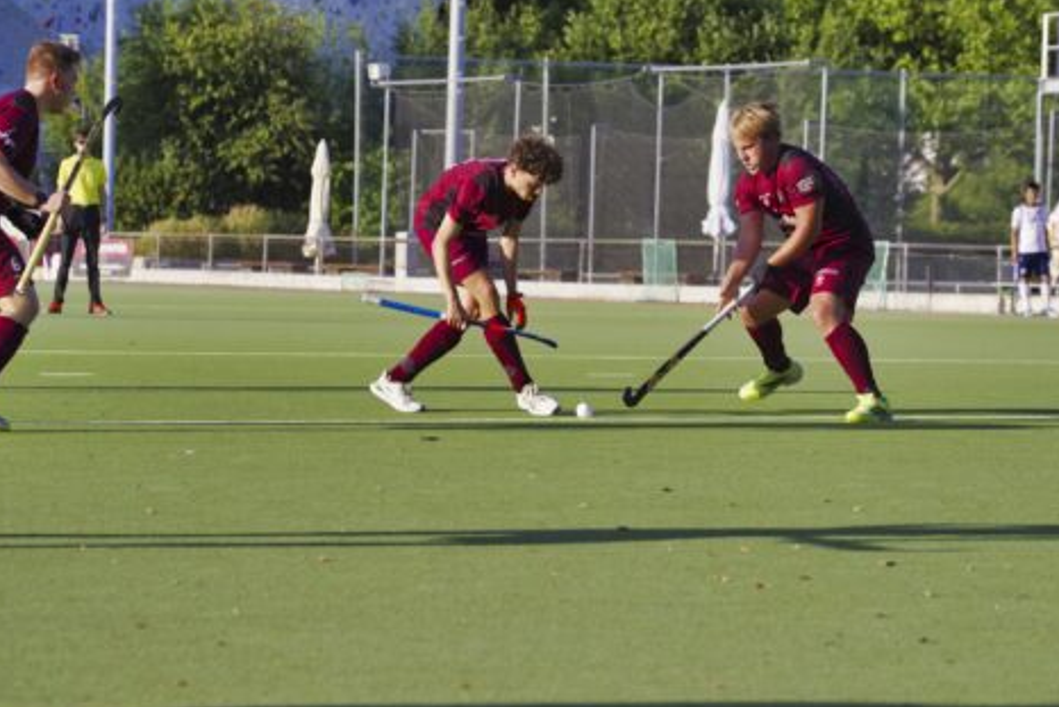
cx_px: 509
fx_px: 4737
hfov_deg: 12.8
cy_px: 355
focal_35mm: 161
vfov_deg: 8.5
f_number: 8
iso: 1600
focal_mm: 150
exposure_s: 1/3200
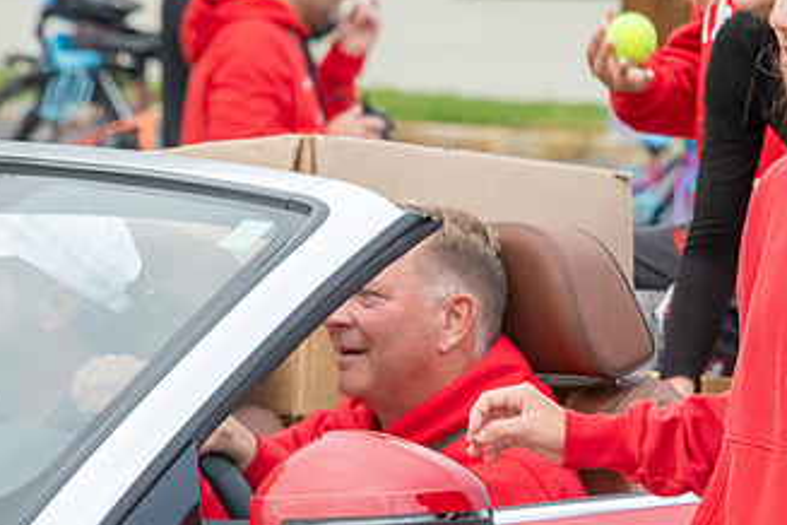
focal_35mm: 443
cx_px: 640
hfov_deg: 4.7
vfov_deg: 3.1
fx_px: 9684
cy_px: 278
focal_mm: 250
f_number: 11
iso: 3200
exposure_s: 1/250
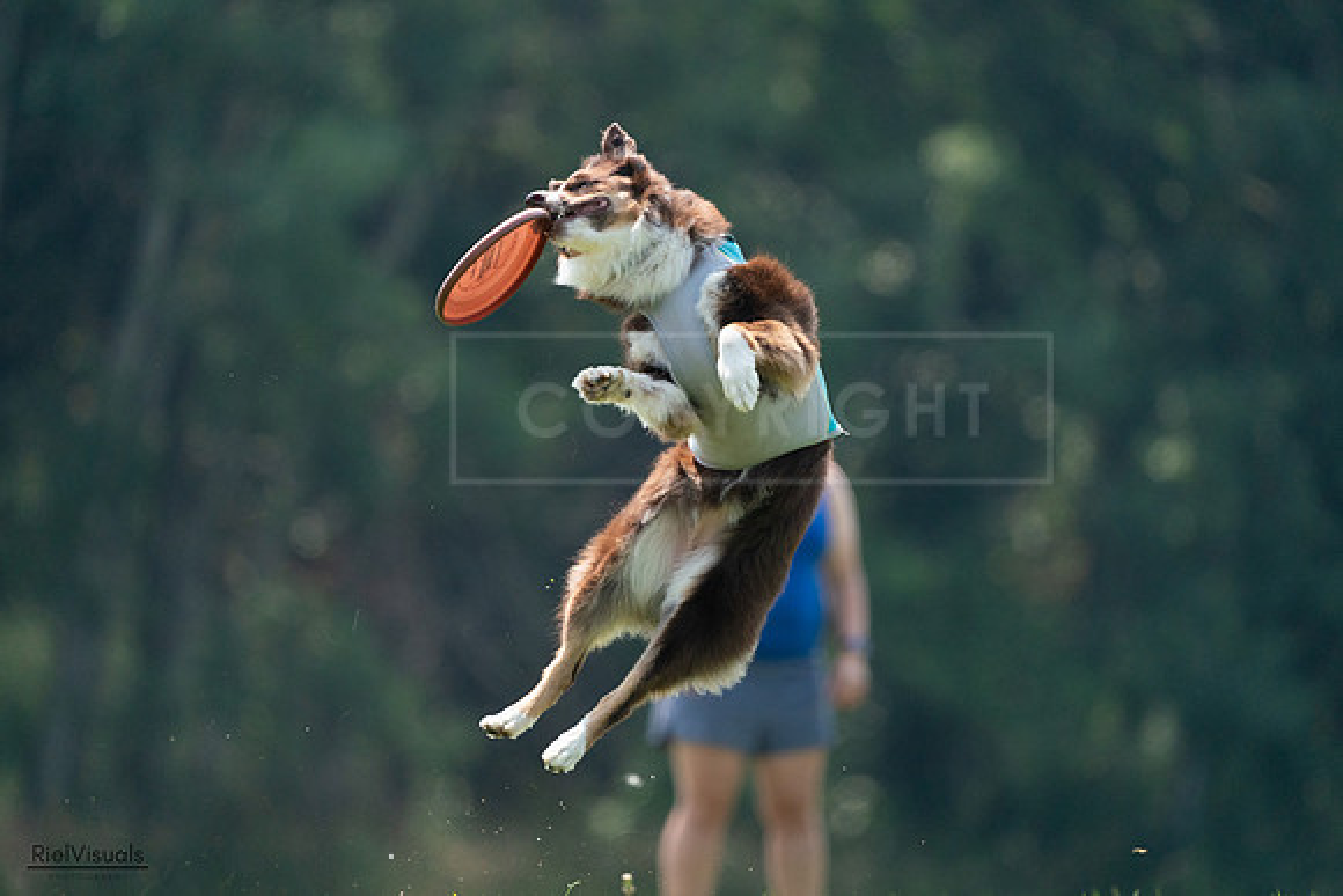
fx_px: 22388
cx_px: 672
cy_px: 448
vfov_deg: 2.3
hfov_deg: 3.4
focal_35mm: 600
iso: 2500
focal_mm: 600
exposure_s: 1/4000
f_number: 6.3
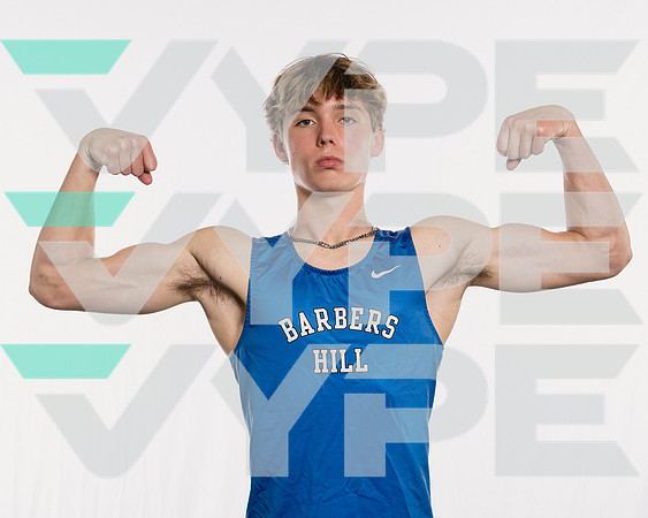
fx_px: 1308
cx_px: 334
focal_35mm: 68
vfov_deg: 22.4
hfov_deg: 27.8
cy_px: 242
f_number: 5.6
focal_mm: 56
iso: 640
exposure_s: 1/250
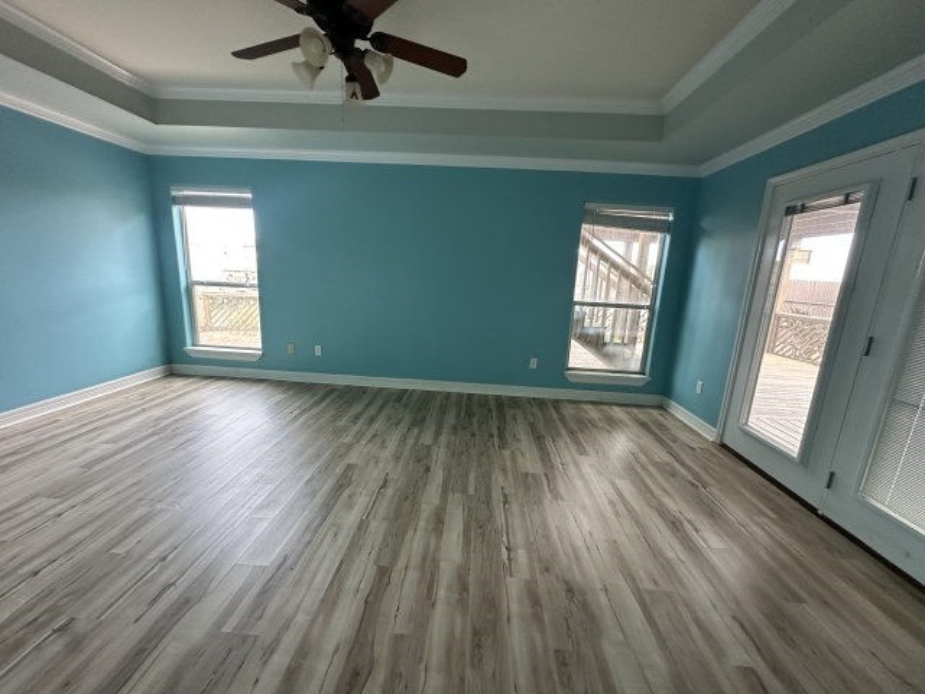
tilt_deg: -13.6
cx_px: 462
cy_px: 347
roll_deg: +0.0
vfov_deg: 85.7
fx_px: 374
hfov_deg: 102.1
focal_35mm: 14
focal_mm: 2.22
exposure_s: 1/99
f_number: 2.2
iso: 250
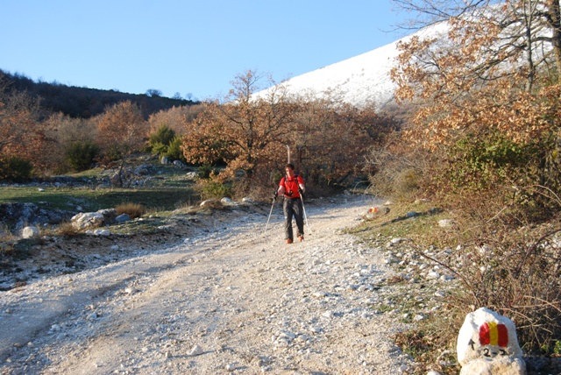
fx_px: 702
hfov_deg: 43.6
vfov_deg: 29.9
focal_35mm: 45
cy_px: 188
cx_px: 280
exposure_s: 1/125
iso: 100
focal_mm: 30
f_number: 5.6
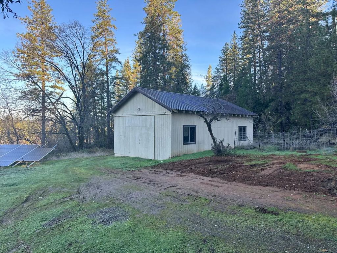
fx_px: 234
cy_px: 126
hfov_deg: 71.6
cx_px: 168
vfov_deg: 56.8
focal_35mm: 24
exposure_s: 1/484
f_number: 1.78
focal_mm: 6.86
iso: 80
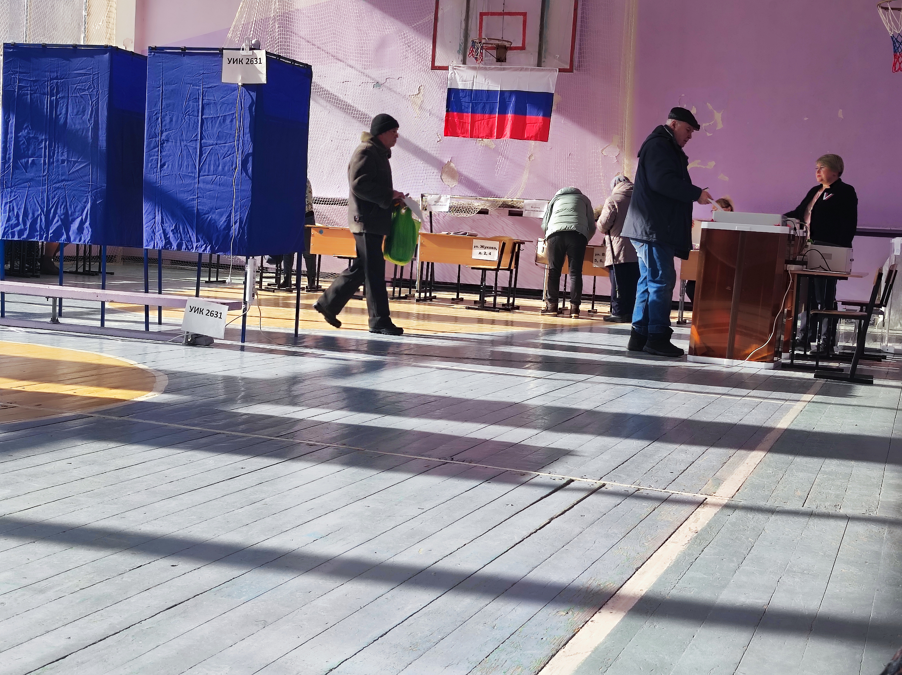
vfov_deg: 54.8
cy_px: 338
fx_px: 651
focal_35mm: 25
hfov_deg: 69.4
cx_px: 451
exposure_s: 1/196
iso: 50
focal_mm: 4.7
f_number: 1.79
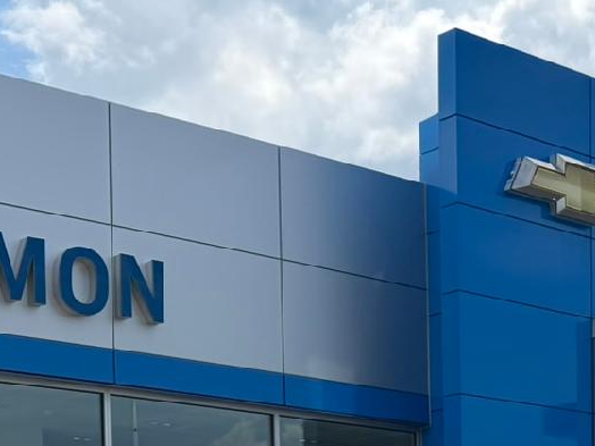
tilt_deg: -2.3
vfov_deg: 15.3
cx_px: 648
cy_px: 699
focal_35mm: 88
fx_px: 1513
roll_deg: +0.4
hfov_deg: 21.2
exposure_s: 1/5714
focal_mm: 6.76
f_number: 1.78
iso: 100
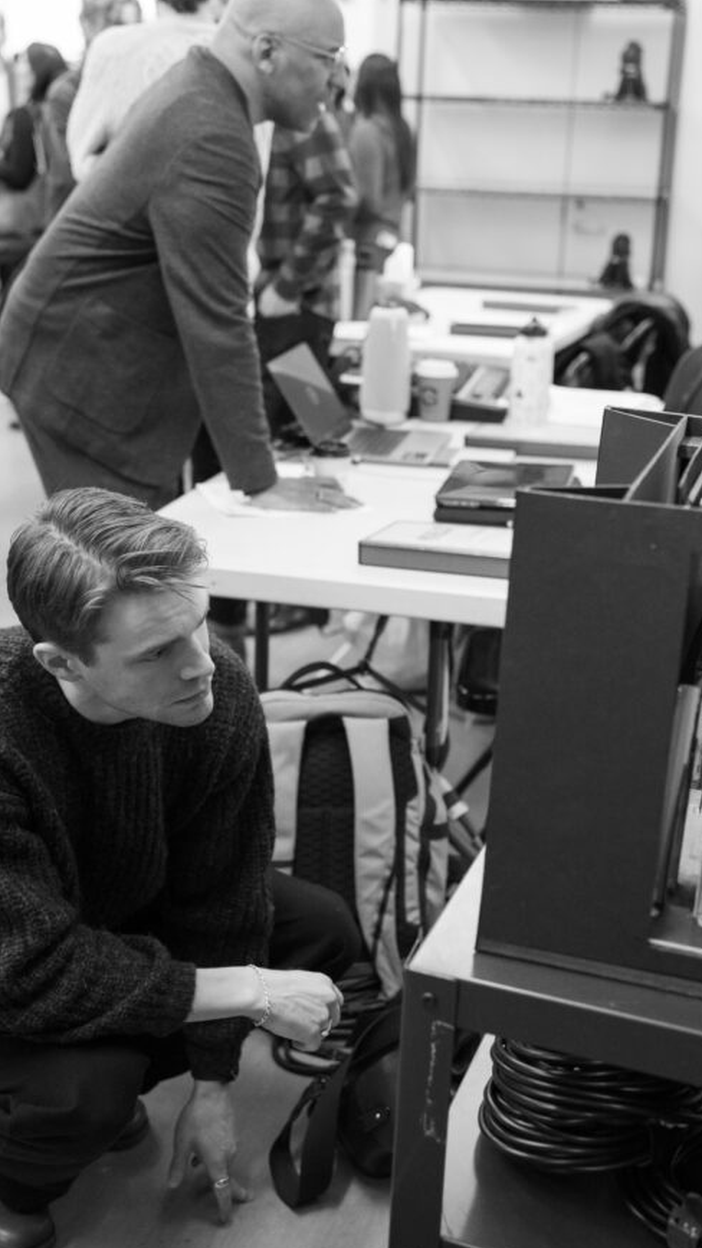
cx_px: 363
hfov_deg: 25.4
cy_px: 554
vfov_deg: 43.6
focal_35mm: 47
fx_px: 1555
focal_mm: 38
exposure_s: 1/250
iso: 2500
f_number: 2.8
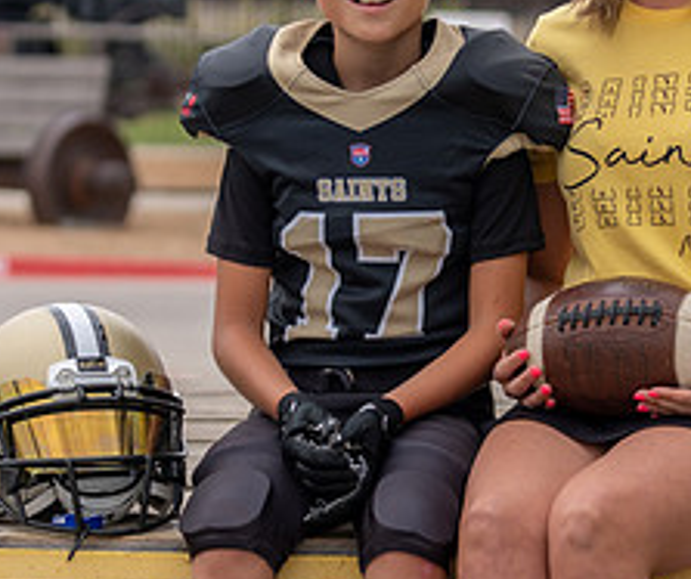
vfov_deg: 7.9
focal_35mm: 201
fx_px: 4189
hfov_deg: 9.4
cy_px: 354
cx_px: 472
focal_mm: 70
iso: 160
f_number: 2.8
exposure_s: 1/320
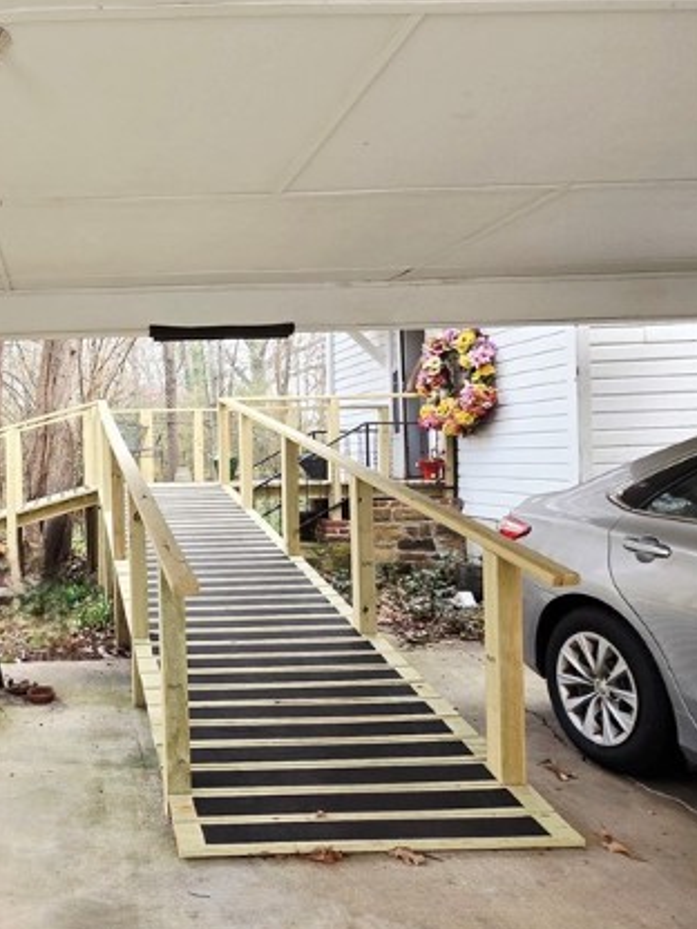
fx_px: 644
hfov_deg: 50.3
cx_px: 67
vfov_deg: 71.6
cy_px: 460
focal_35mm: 24
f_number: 2.2
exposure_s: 1/130
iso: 50
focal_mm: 2.2
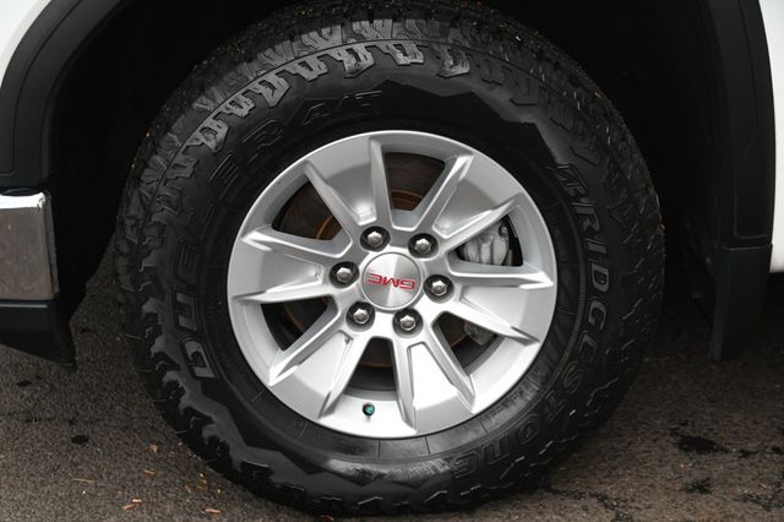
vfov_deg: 20.6
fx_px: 1437
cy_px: 261
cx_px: 392
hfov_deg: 30.5
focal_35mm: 66
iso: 360
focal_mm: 66
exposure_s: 1/60
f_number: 9
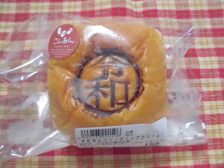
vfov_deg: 53.1
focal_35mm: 26
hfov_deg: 67.3
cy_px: 84
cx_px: 112
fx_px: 168
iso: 800
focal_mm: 4.6
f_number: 3.5
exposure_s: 1/30
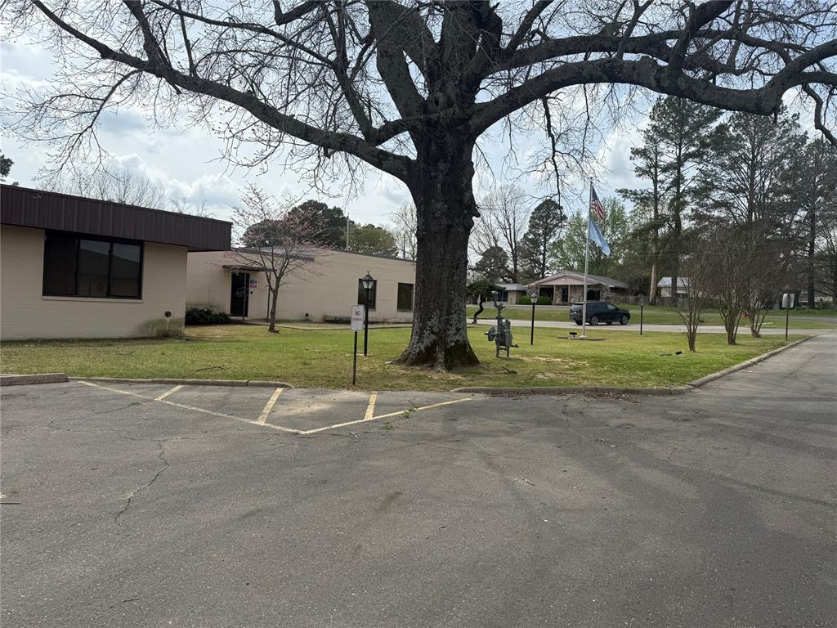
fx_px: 580
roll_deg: -1.2
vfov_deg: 56.8
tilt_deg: +2.0
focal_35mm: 24
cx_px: 418
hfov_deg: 71.6
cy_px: 314
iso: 80
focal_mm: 6.76
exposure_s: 1/4975
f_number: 1.78
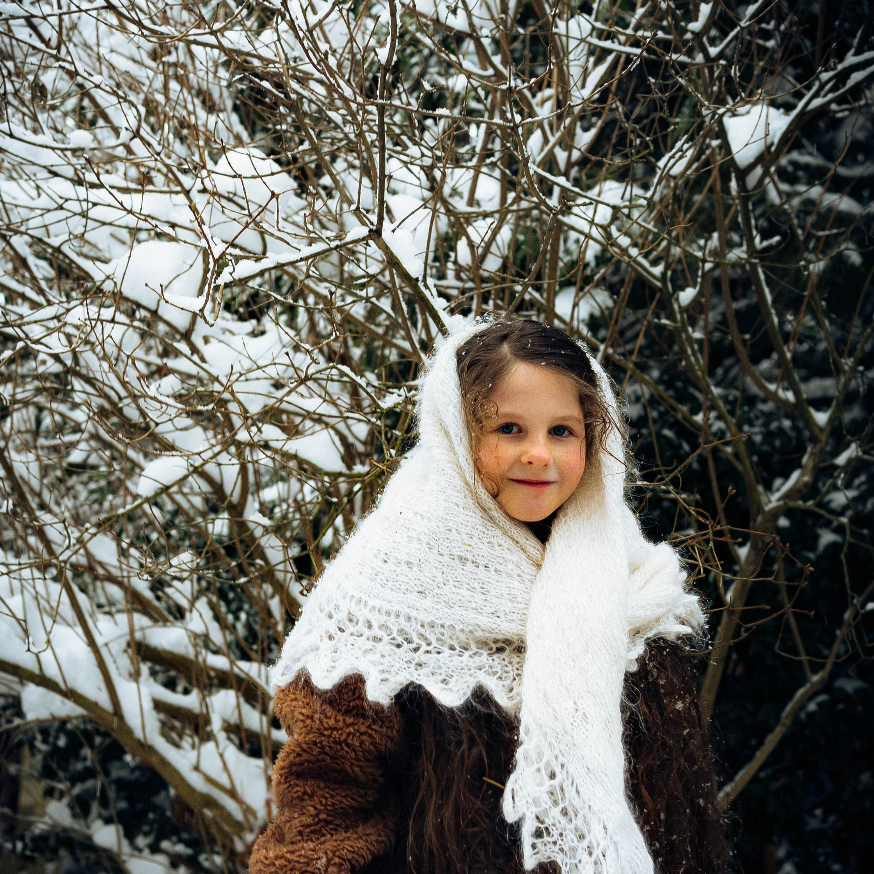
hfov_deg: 33.4
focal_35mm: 51
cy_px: 448
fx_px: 1457
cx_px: 407
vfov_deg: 33.4
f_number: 4
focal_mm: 35
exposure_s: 1/100
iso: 400
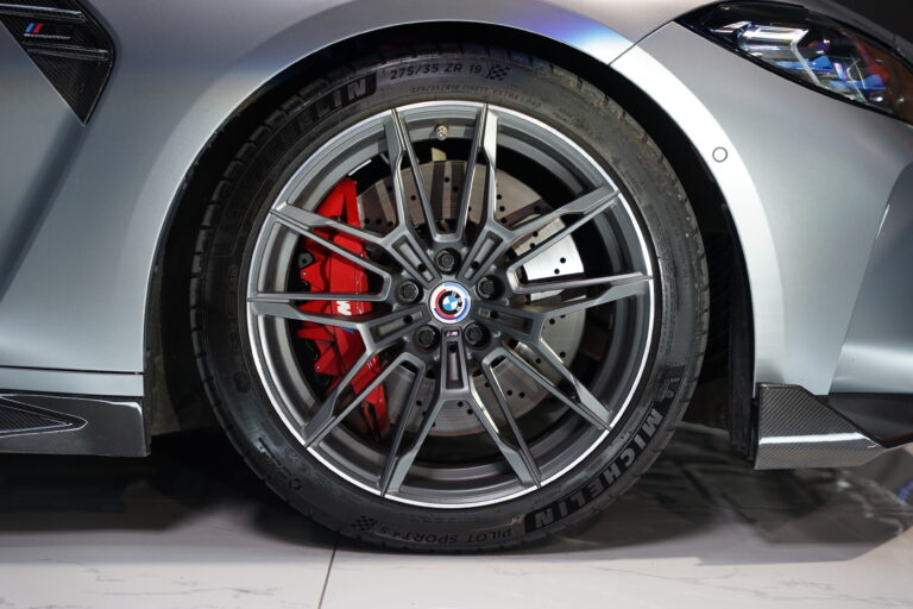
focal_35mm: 63
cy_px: 304
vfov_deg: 21.7
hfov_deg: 32.0
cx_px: 456
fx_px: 1590
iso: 640
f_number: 3.2
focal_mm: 62.7
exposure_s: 1/80
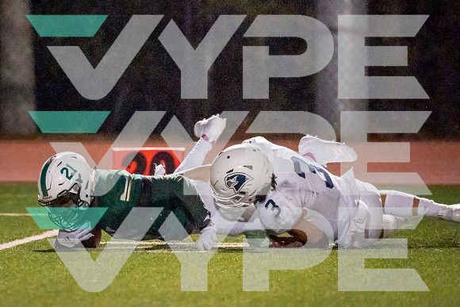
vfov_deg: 1.7
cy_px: 90
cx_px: 139
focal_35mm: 790
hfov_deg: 2.6
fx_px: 10099
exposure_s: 1/1600
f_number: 6.3
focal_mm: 559
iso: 16000
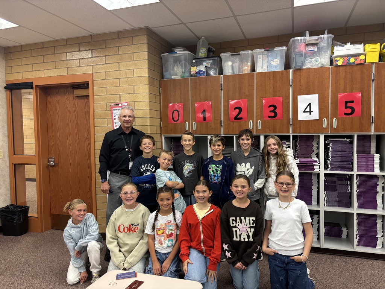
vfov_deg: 53.1
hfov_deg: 67.3
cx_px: 192
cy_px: 144
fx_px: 289
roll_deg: +0.4
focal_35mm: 26
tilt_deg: -2.6
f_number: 1.6
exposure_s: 1/60
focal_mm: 5.96
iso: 320
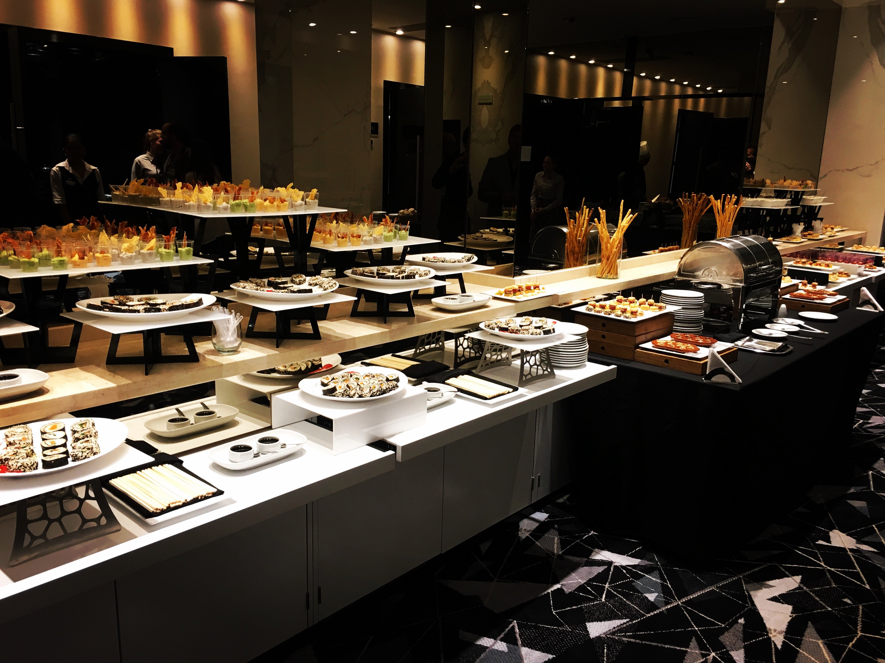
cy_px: 332
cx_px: 442
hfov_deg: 61.7
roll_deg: -3.1
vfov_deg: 48.2
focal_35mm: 29
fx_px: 741
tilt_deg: -11.6
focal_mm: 4.15
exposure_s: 1/33
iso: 50
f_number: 2.2
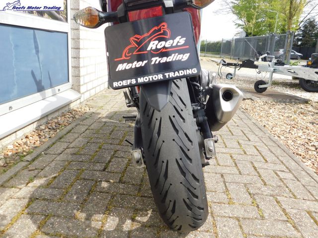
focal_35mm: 30
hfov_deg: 60.0
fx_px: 276
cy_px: 119
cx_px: 159
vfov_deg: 46.8
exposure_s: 1/400
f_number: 3.2
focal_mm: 5.3
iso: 125
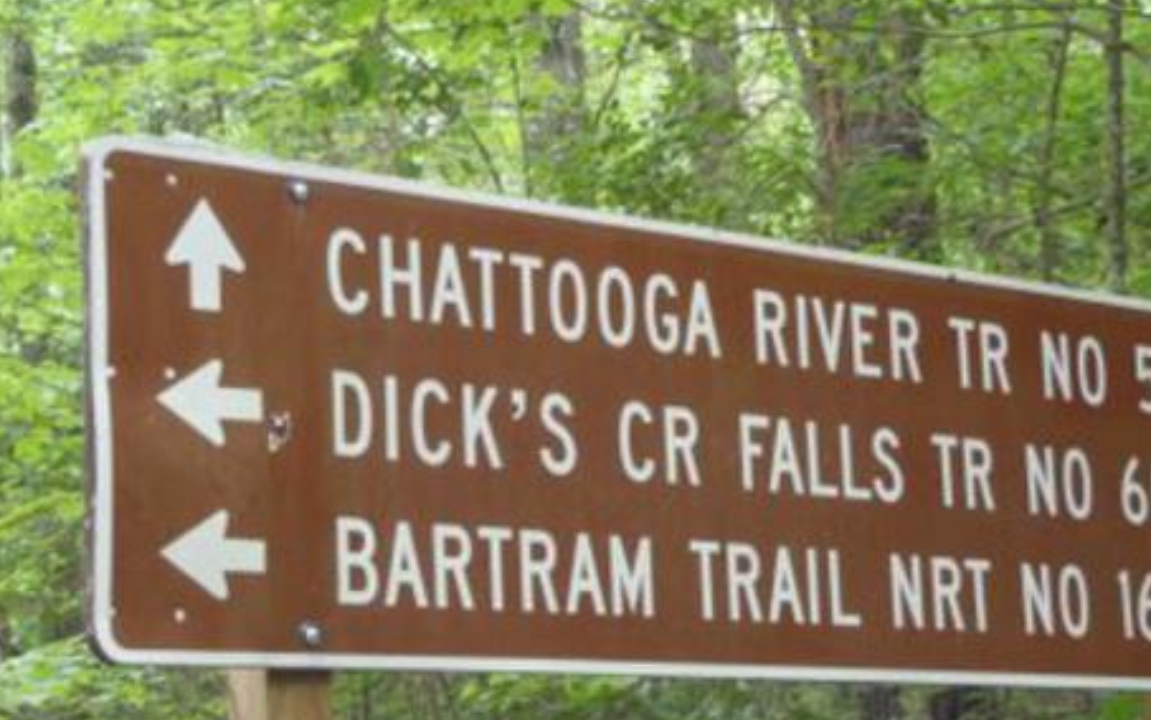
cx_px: 685
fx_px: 2667
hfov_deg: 24.3
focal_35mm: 85
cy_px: 357
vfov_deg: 15.4
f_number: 5.1
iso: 200
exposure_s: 1/10
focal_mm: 10
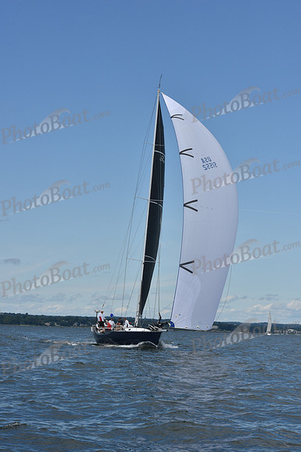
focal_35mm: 80
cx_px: 150
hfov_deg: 17.1
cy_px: 226
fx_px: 1003
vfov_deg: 25.4
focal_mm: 80
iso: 320
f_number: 10
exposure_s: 1/1000
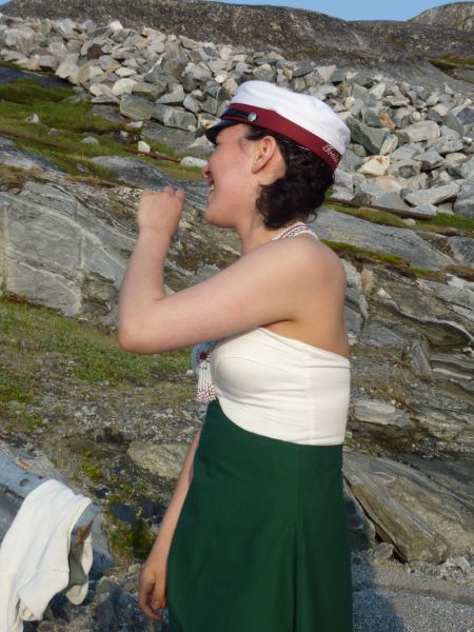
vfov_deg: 29.0
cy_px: 316
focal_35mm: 67
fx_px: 1223
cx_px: 237
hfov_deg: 21.9
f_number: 4.5
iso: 80
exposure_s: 1/500
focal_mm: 11
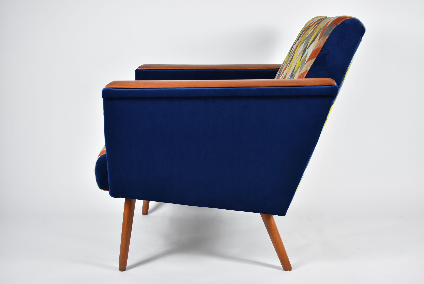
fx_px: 566
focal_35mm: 48
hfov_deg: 41.1
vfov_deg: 28.1
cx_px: 212
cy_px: 142
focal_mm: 32
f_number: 4.5
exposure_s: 1/125
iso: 1100
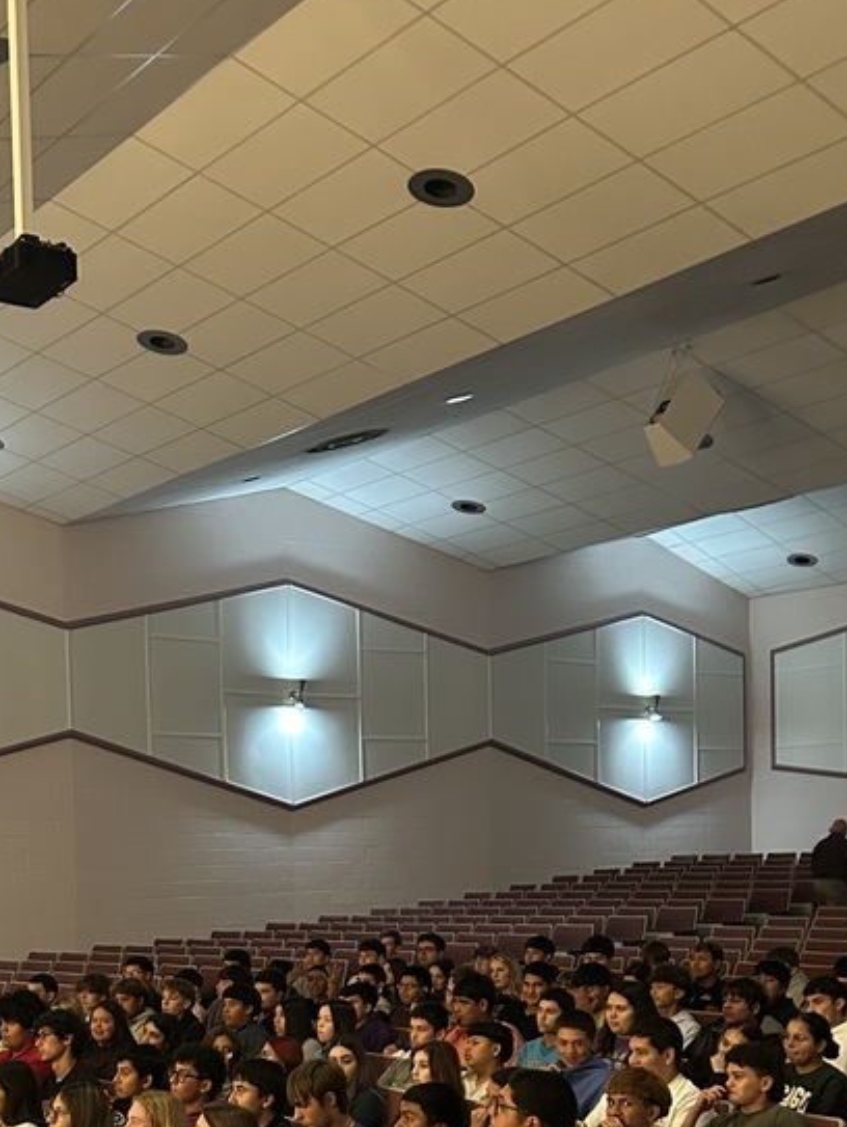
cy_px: 965
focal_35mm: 49
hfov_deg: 29.4
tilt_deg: -2.9
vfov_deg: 36.9
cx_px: 245
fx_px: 1597
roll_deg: +1.5
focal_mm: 5.7
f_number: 1.5
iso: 640
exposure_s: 1/38
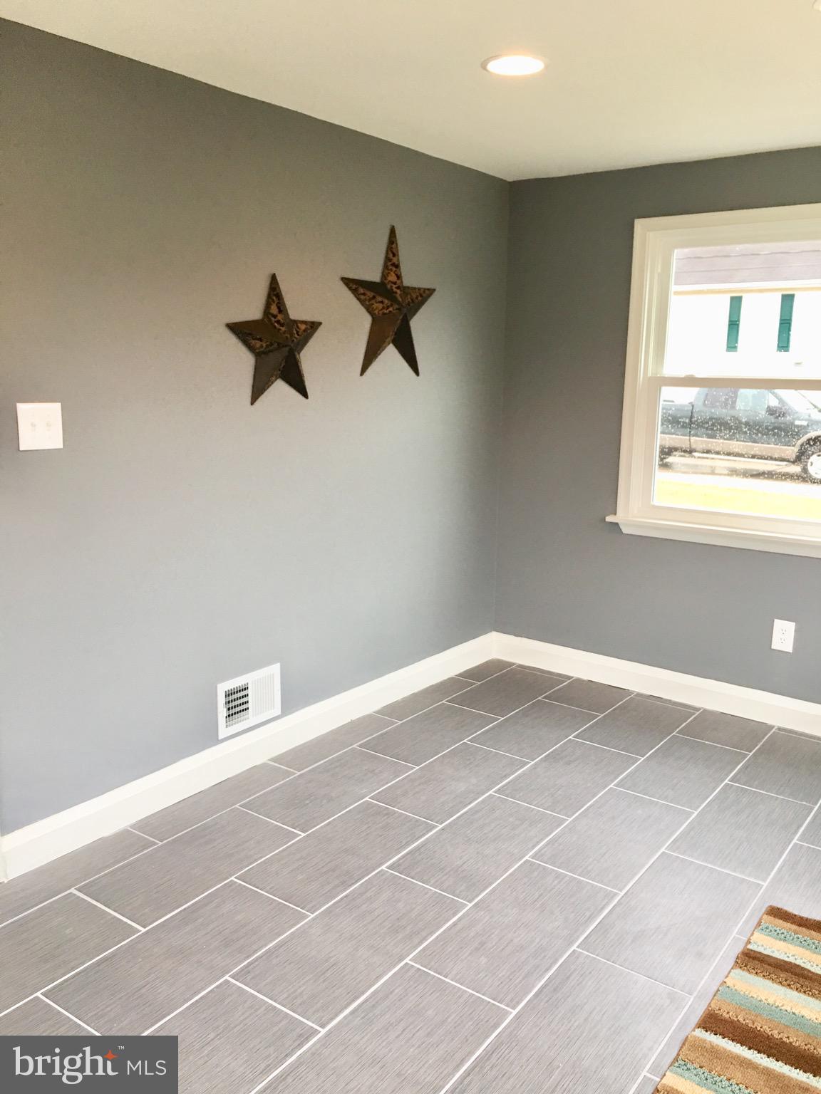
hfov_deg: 48.2
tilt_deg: -10.2
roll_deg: -1.5
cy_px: 547
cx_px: 410
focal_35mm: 29
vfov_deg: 61.7
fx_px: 917
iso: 32
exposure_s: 1/30
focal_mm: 4.15
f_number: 2.2
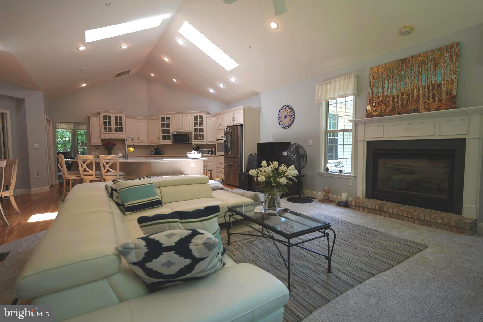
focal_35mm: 17
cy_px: 161
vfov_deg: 70.4
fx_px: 228
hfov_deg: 93.3
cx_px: 242
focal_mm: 17
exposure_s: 1/60
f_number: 2.8
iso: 64
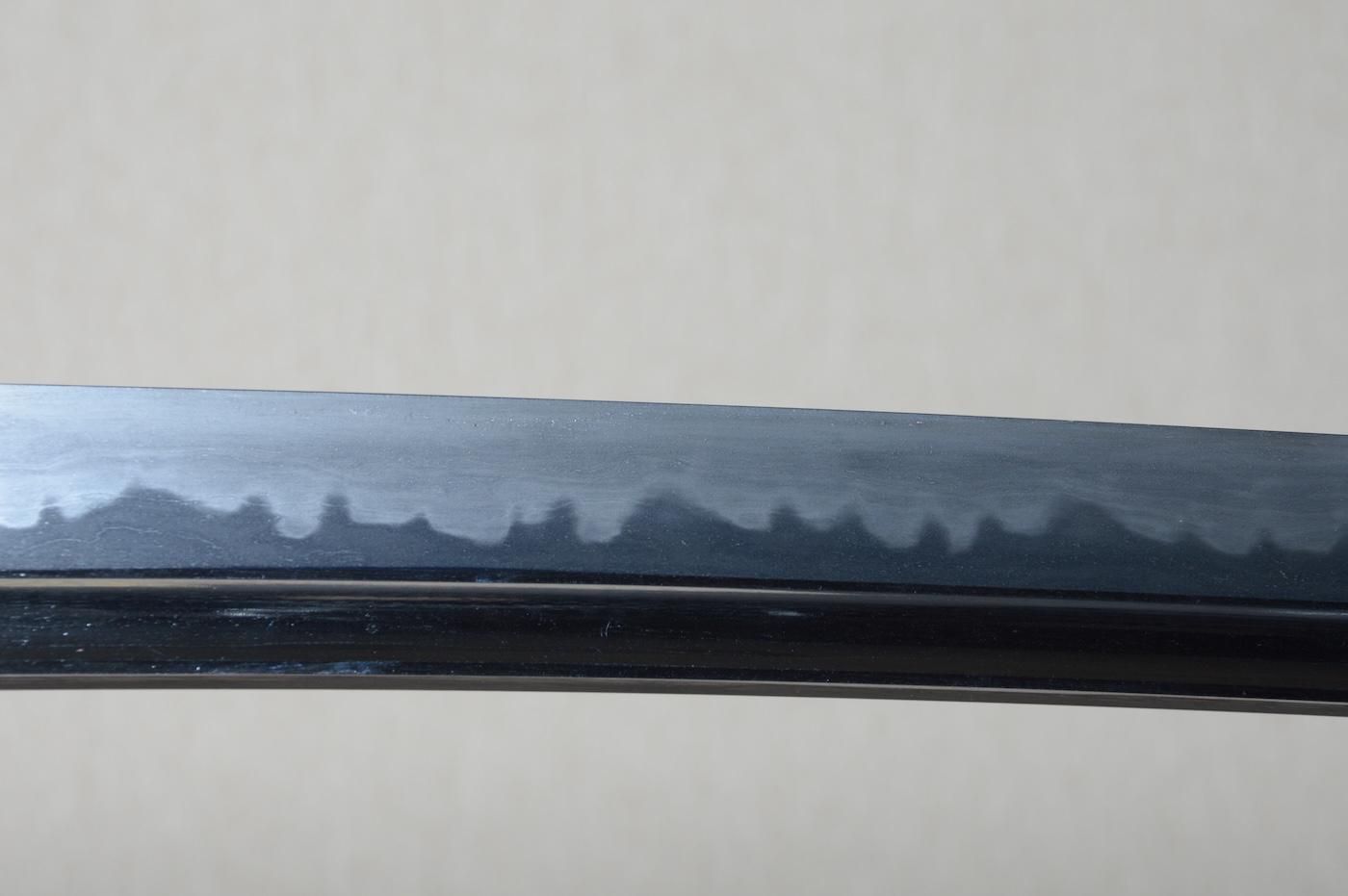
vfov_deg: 11.4
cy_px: 448
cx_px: 674
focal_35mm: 120
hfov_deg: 17.1
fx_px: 4490
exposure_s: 1/2
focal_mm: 80
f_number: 11
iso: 400
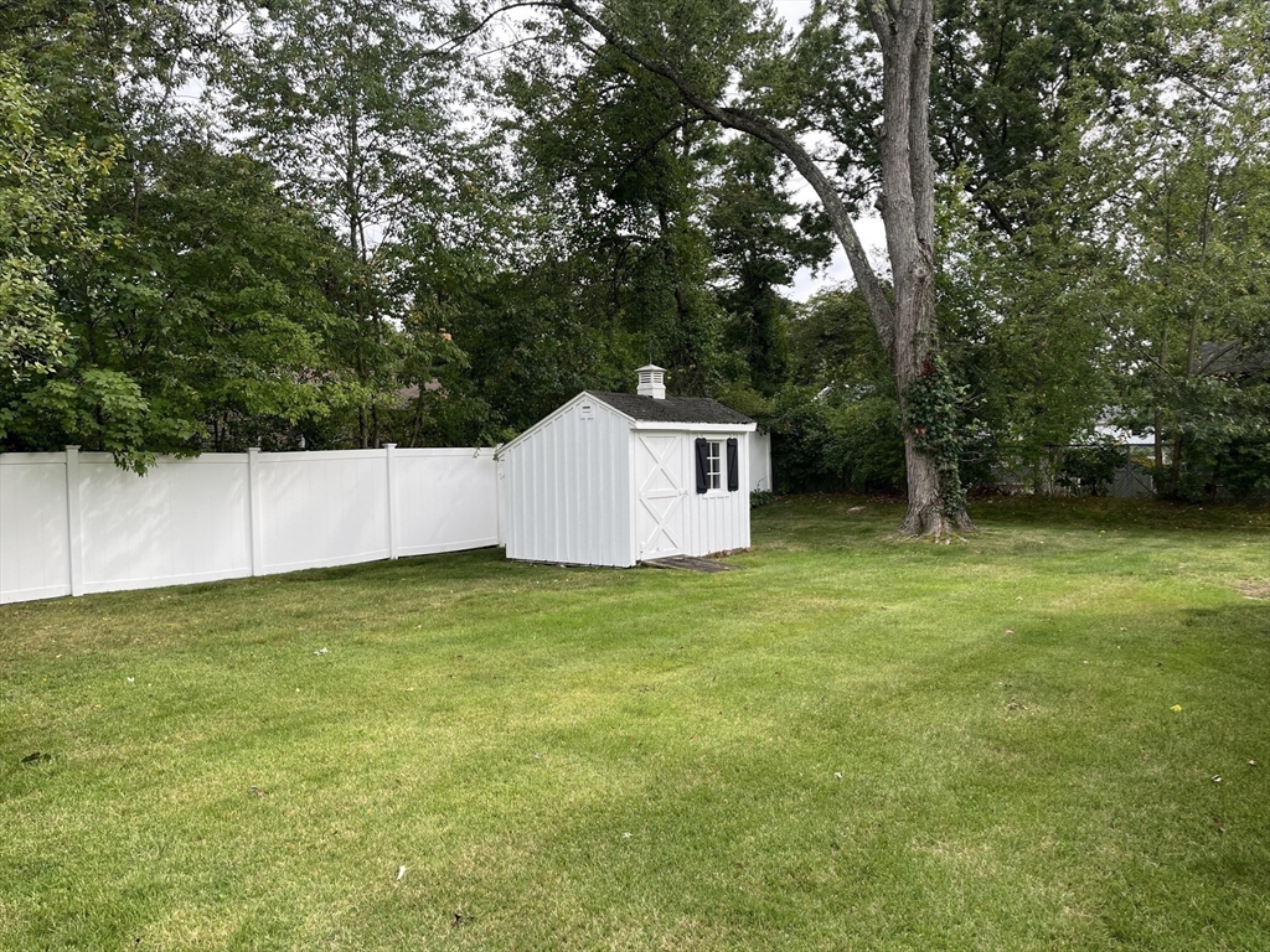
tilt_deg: -1.2
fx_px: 954
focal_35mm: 26
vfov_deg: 53.1
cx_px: 635
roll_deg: +1.5
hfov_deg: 67.3
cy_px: 476
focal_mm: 5.1
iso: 50
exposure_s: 1/787
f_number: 1.6
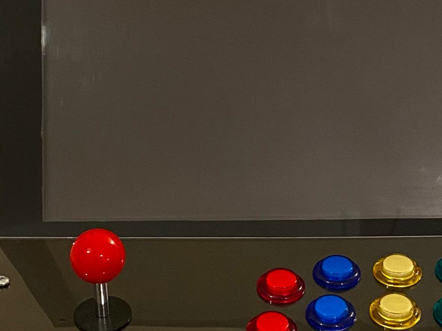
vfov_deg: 30.0
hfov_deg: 40.1
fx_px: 600
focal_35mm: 47
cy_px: 277
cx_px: 281
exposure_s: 1/25
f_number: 1.8
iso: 500
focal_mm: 4.25
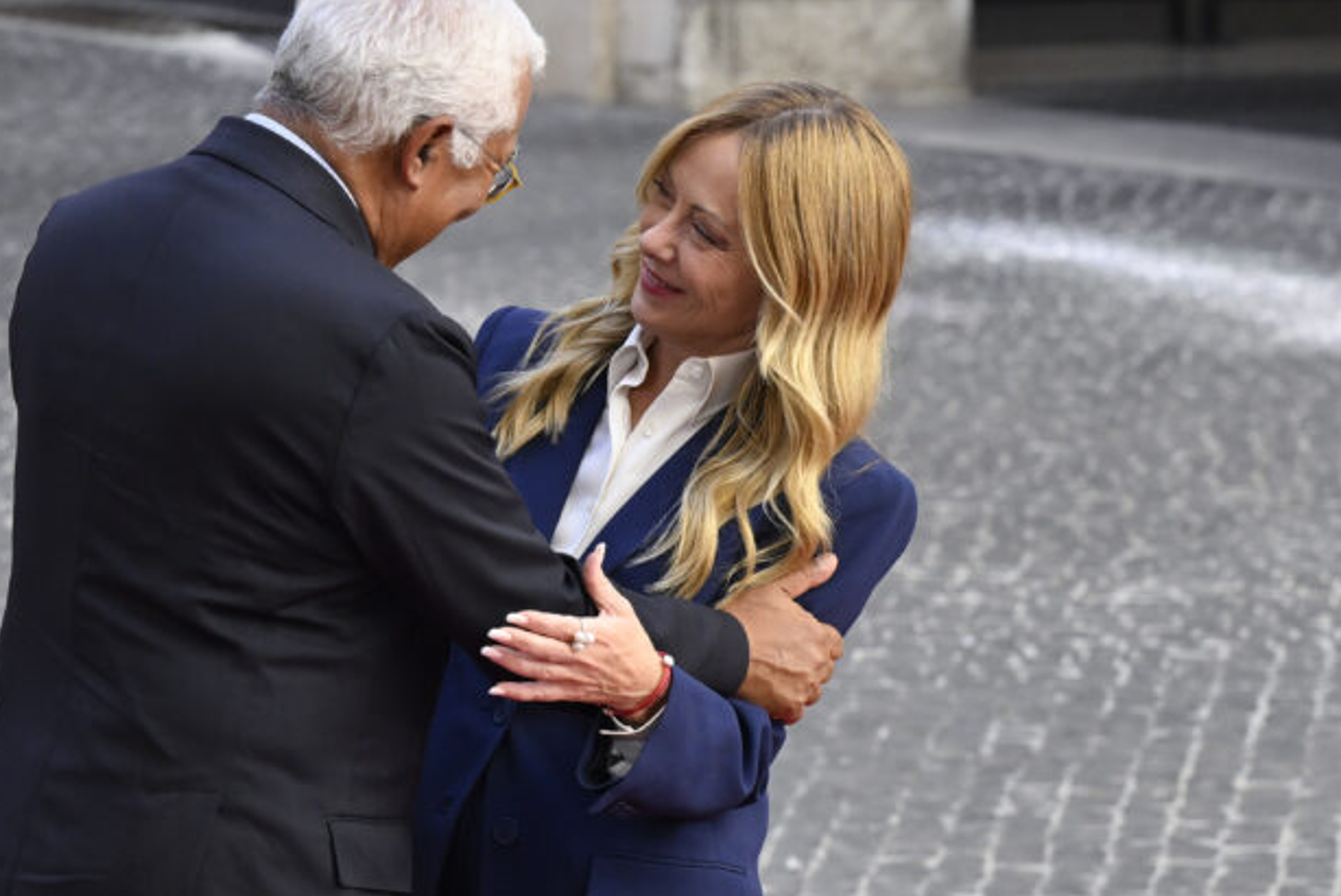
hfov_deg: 11.7
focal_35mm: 175
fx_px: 6522
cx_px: 511
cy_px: 452
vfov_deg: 7.9
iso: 1000
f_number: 7.1
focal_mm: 140
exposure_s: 1/500
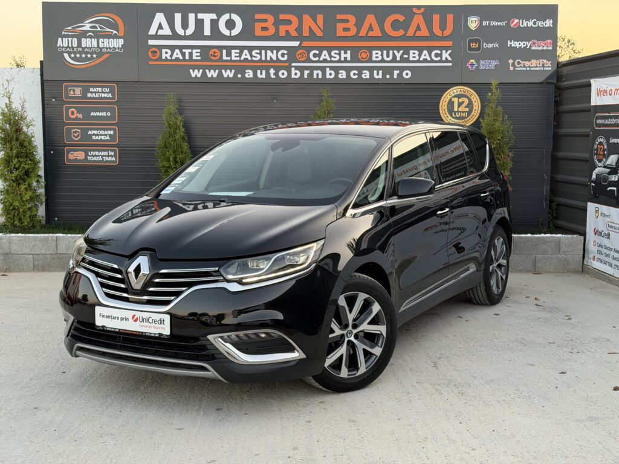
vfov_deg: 30.3
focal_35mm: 48
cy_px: 232
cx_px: 310
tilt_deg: -6.3
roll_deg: -0.2
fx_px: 858
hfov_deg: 39.7
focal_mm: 6.76
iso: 100
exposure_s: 1/120
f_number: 1.78
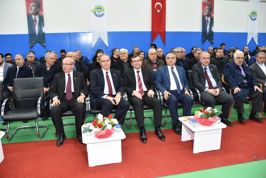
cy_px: 89
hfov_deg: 67.4
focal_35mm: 27
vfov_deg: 47.9
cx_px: 133
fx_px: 200
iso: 360
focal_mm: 18
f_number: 4
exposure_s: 1/60
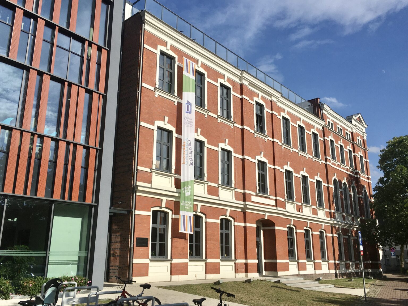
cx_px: 204
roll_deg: +2.5
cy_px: 153
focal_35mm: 29
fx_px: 342
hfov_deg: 61.7
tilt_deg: +16.1
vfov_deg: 48.2
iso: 25
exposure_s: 1/2959
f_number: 2.2
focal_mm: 4.15
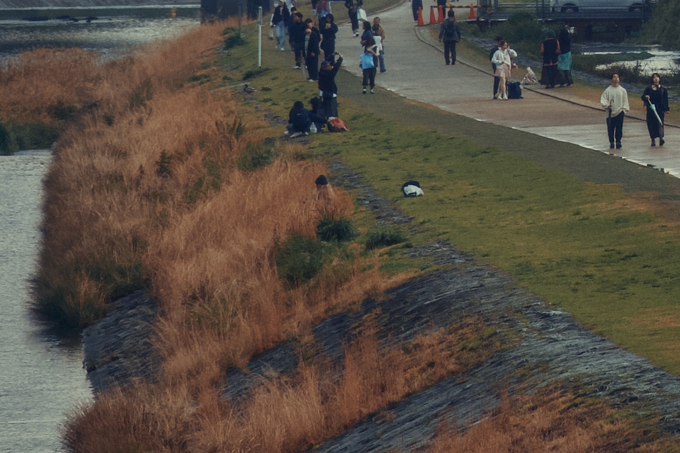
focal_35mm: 625
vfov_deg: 2.2
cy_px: -294
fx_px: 11805
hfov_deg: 3.3
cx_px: 1161
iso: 400
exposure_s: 1/160
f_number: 4
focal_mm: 120
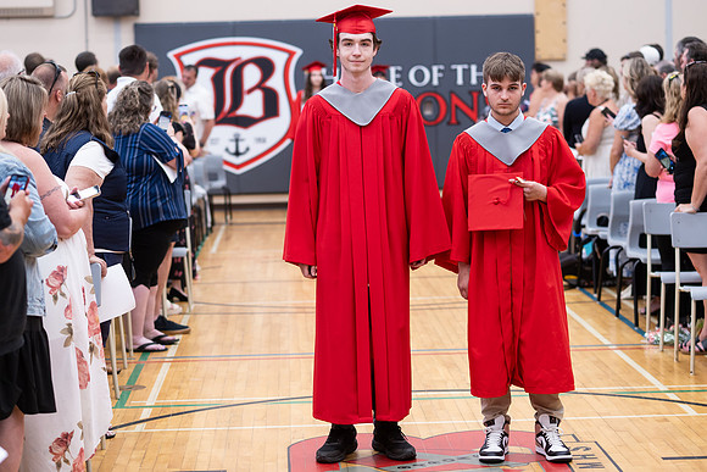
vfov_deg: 14.9
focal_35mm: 92
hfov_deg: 22.1
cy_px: 236
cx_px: 324
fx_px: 1808
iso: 1000
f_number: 2.8
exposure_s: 1/200
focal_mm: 85
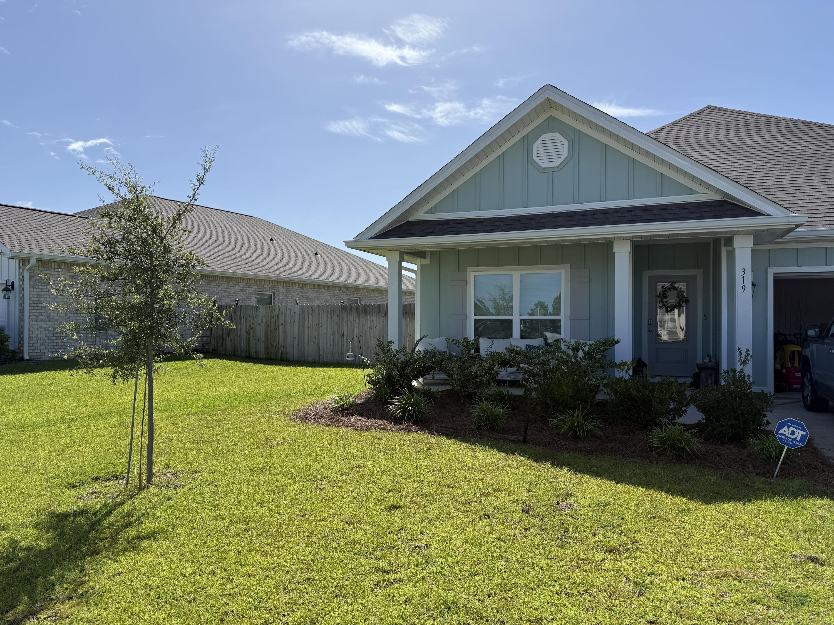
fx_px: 578
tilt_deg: +1.8
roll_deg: -0.6
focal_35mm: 24
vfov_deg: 56.8
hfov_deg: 71.6
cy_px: 312
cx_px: 417
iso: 80
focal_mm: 6.76
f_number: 1.78
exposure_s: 1/5714
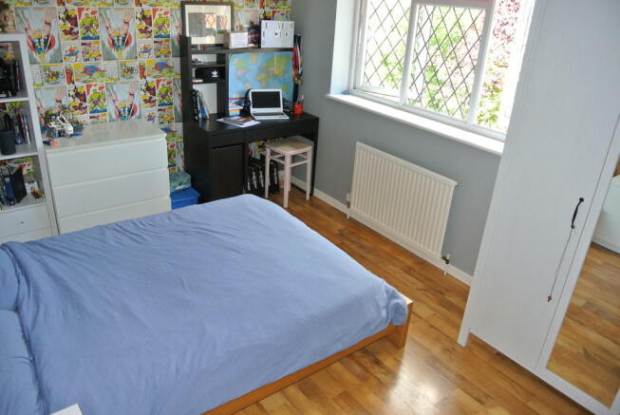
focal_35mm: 27
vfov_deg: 48.0
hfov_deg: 67.3
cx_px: 310
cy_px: 208
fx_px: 466
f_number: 3.5
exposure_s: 1/60
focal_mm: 10
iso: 250
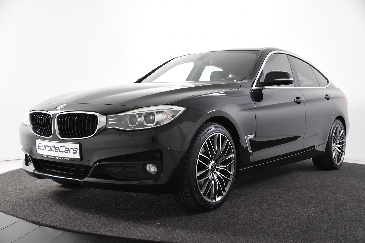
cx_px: 182
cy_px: 122
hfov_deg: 46.4
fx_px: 426
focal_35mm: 42
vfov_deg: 31.9
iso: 1600
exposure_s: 1/80
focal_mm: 28
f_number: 4.5
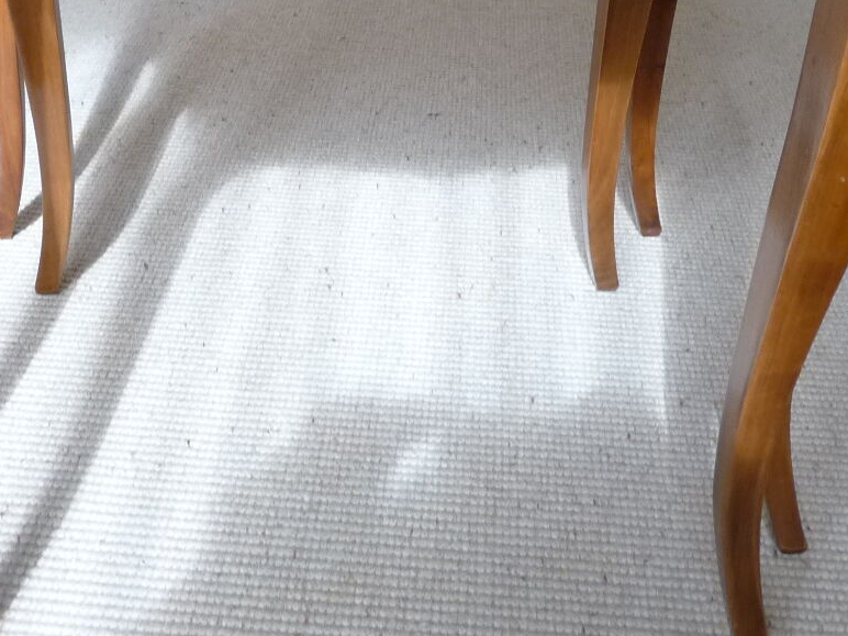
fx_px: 1421
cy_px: 14
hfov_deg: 33.2
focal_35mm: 58
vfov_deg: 24.2
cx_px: 361
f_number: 3.3
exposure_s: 1/30
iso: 200
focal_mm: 4.7
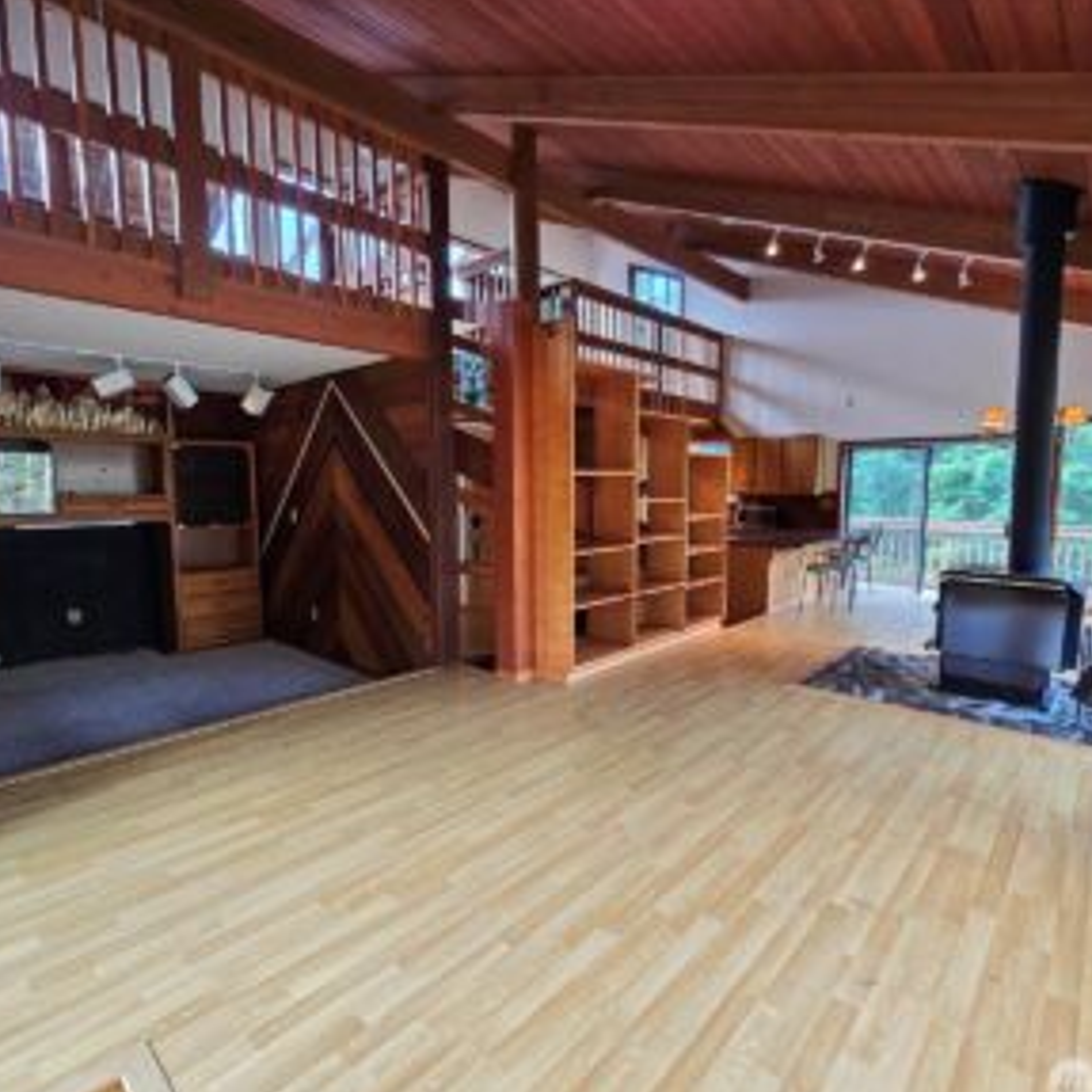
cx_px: 533
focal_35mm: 16
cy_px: 552
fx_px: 571
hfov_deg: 87.4
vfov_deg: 87.4
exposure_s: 1/60
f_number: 2.2
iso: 160
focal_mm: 2.2
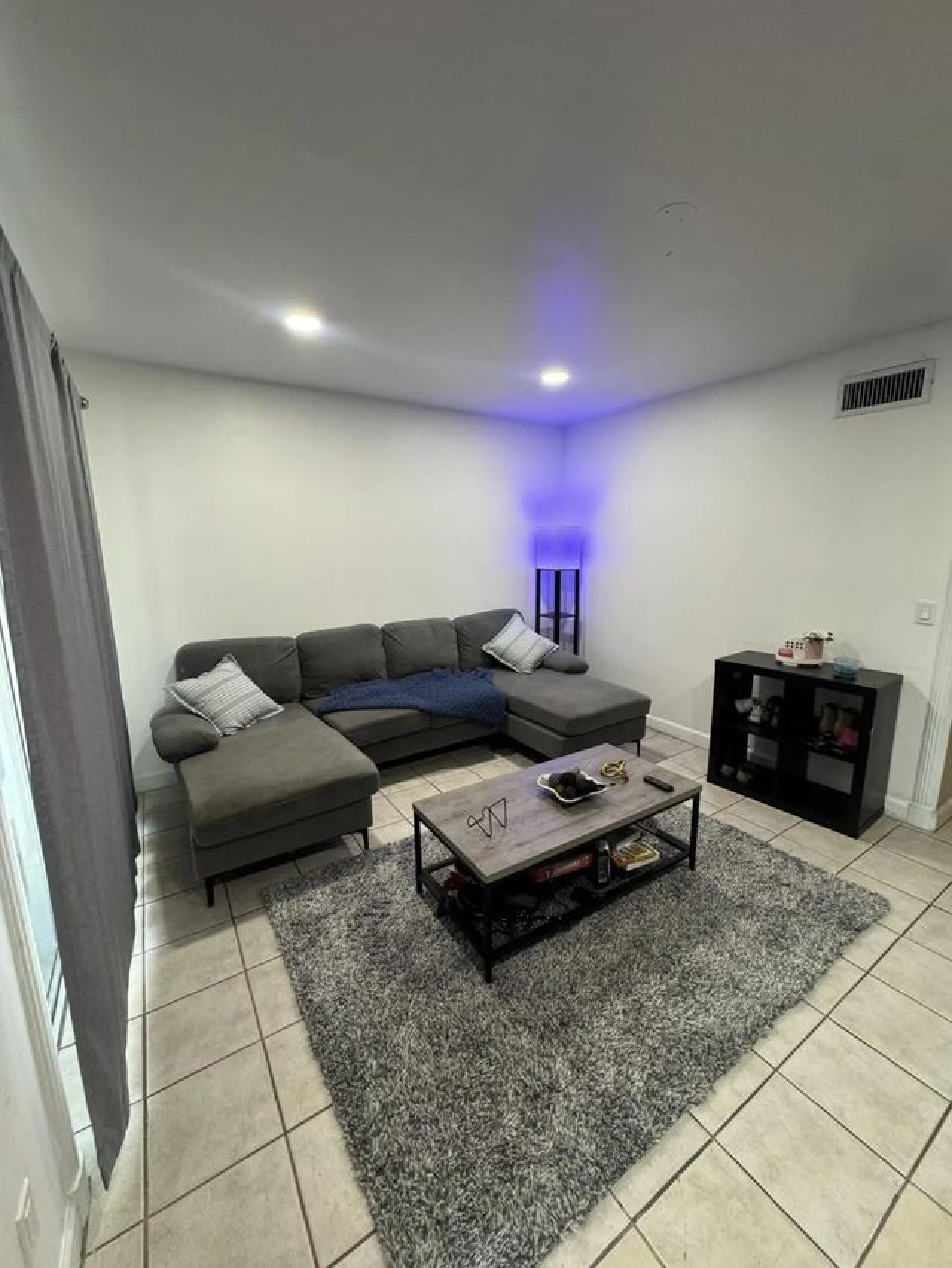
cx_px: 476
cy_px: 634
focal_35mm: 14
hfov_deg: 85.7
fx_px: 513
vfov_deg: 102.1
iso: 200
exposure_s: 1/60
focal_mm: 2.22
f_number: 2.2
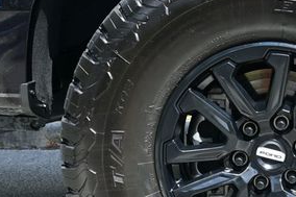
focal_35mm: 83
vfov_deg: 16.4
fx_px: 679
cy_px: 145
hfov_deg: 23.8
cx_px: 279
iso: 100
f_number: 6.3
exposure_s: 1/160
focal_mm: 24.5
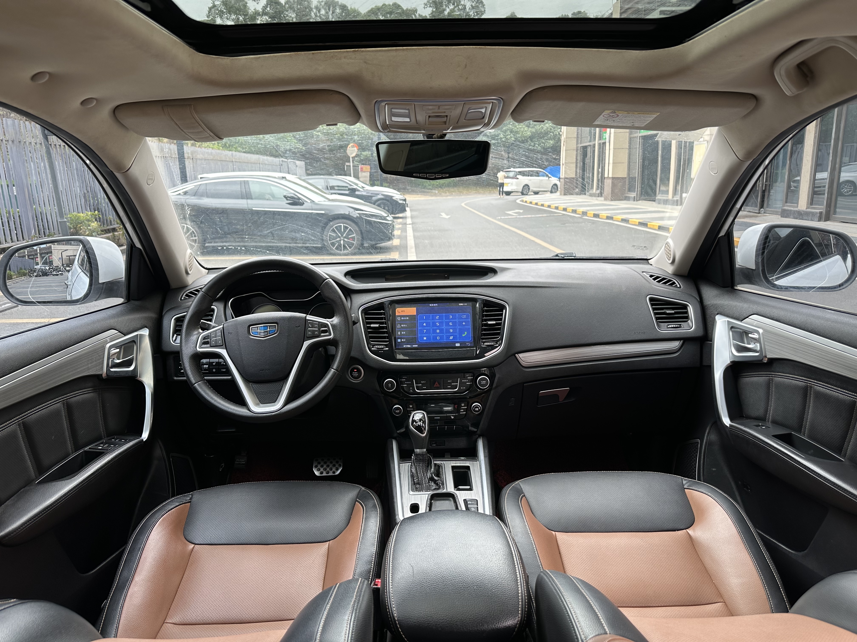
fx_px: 594
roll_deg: +0.8
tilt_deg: -13.3
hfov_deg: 71.6
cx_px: 428
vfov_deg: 56.8
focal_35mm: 24
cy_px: 321
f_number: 1.78
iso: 80
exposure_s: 1/121
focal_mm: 6.86
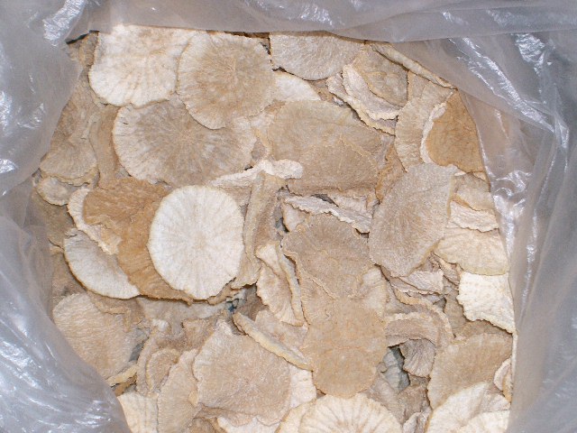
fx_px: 1950
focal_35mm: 117
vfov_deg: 12.7
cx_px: 288
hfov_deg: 16.8
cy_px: 216
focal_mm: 24
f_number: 4.9
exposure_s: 1/50
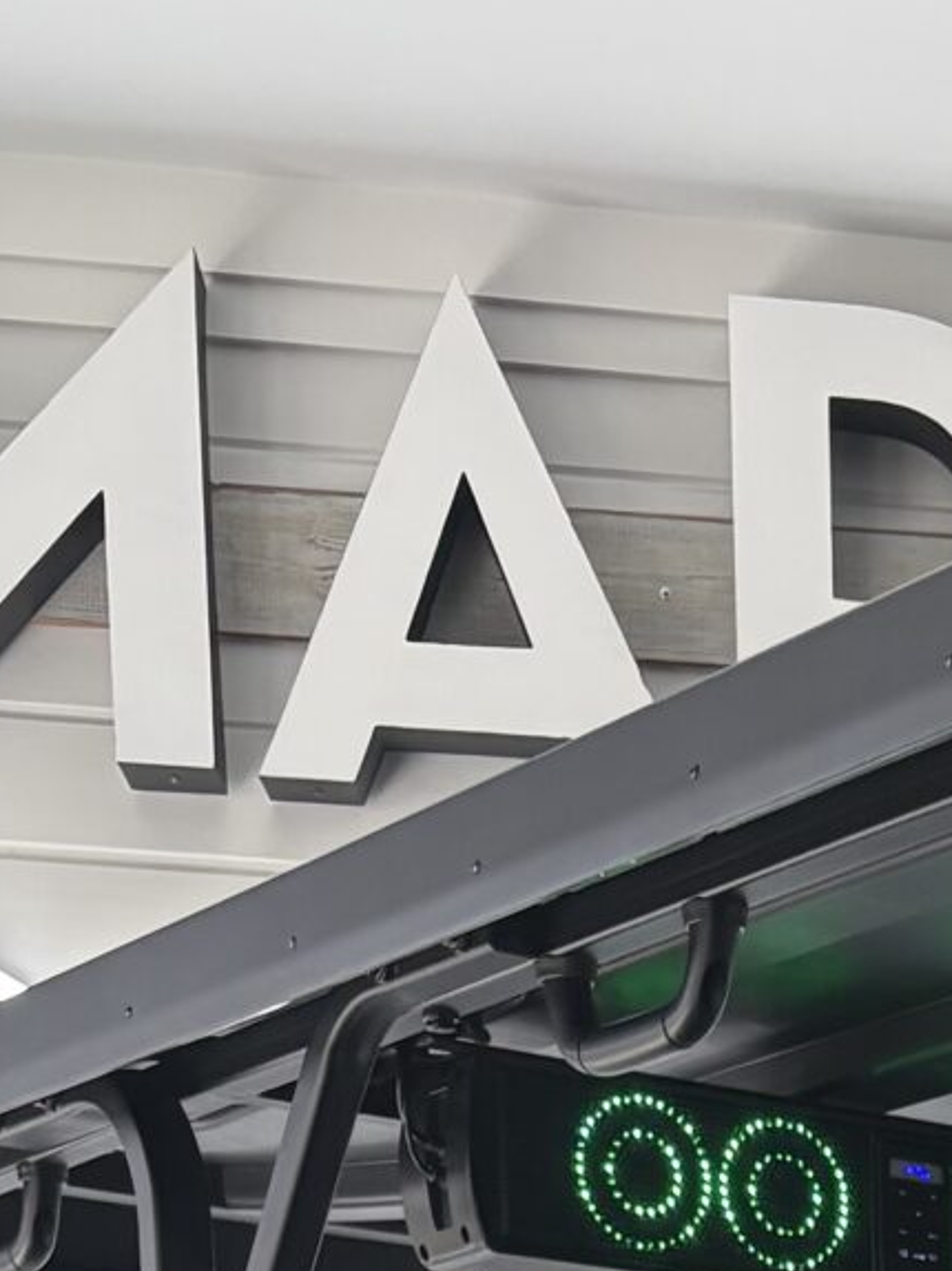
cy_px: 2684
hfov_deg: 12.0
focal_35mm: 116
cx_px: 1536
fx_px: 4257
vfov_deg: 13.9
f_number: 1.6
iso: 64
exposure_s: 1/557
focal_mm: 5.96
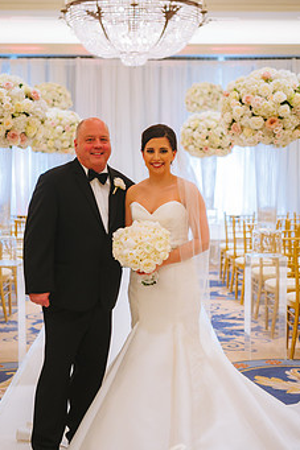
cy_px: 240
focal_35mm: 66
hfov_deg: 20.6
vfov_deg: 30.5
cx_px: 146
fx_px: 826
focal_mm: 50
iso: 1600
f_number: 2.8
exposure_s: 1/200
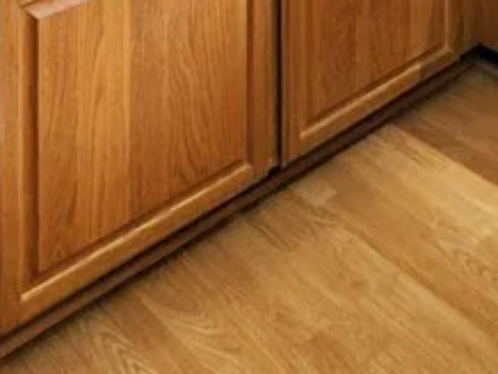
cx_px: 336
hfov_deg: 31.4
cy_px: -429
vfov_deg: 16.4
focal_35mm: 61
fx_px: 879
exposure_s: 1/60
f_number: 2.2
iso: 50
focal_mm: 2.2
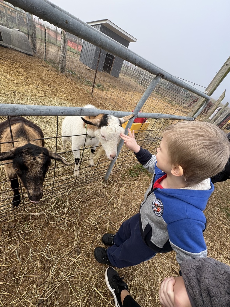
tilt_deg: -34.8
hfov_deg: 85.7
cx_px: 115
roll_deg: -26.1
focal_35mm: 14
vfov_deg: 102.1
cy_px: 154
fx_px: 124
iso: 40
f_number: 2.2
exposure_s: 1/456
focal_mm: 2.22
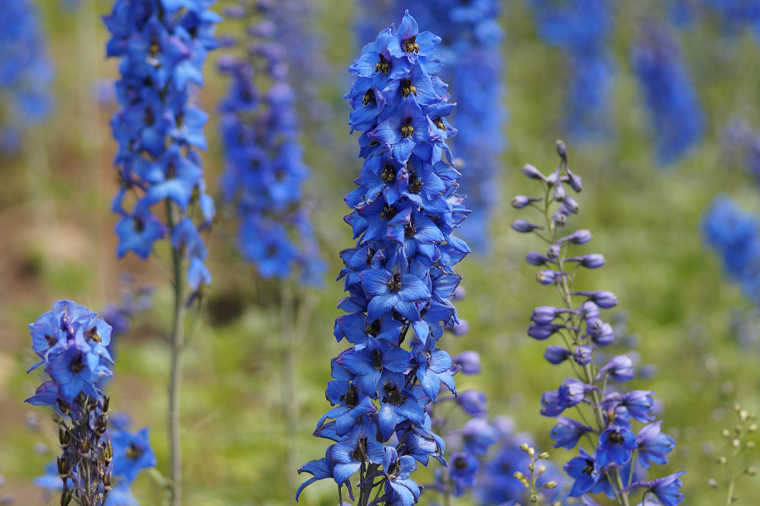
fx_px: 3335
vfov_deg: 8.7
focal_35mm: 158
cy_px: 266
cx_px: 361
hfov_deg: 13.0
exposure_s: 1/1000
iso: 100
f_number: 2.8
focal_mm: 100
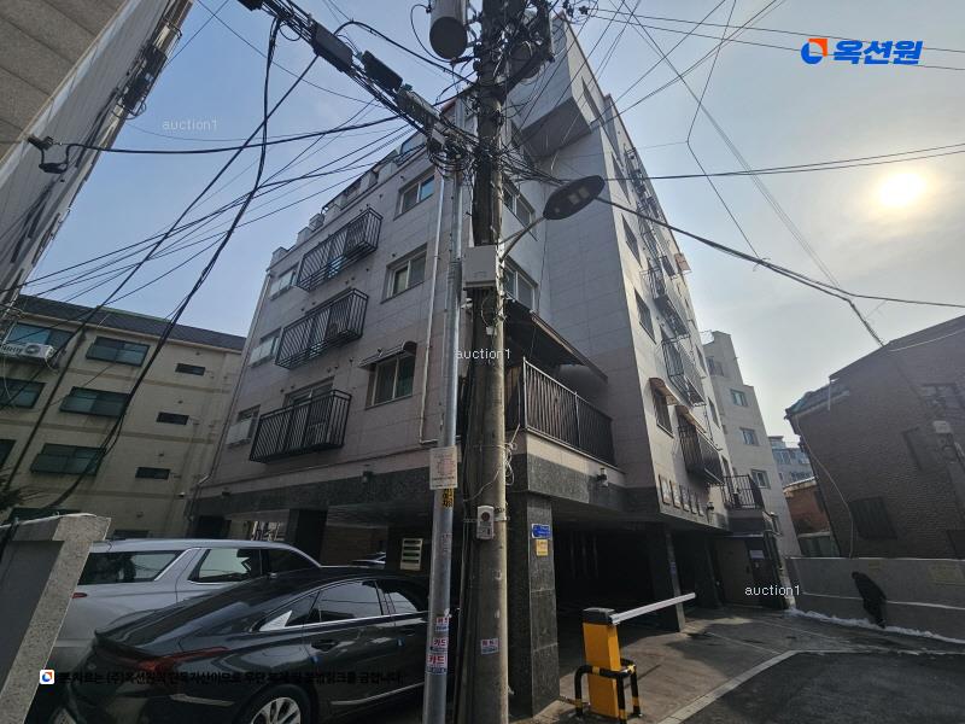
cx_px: 482
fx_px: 362
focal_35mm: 13
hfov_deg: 106.2
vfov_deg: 89.9
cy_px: 362
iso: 50
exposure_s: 1/3109
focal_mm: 2.2
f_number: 2.2
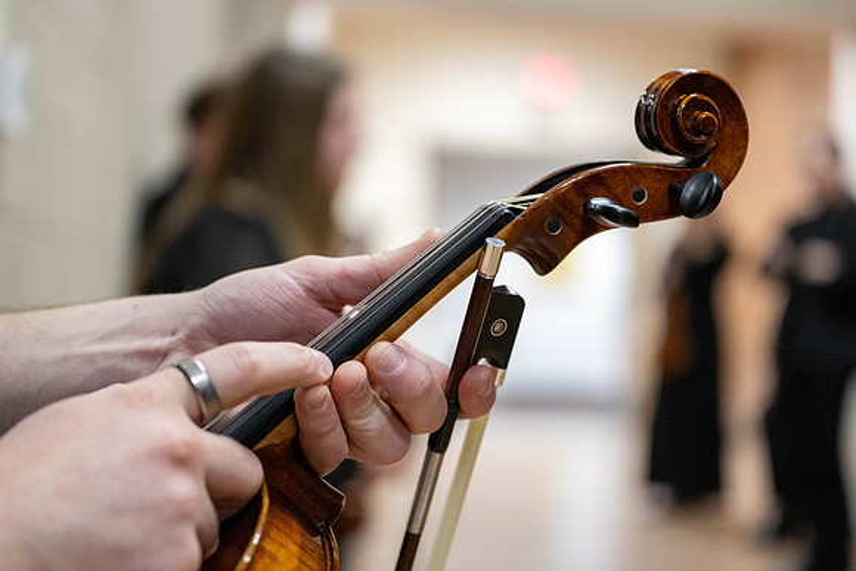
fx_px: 1546
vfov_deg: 20.9
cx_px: 428
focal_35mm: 65
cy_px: 286
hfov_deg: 31.0
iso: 6400
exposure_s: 1/250
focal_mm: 65
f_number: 2.8
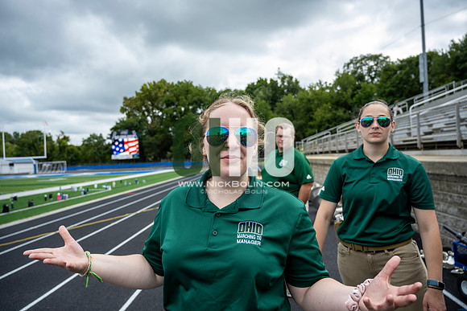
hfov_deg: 73.7
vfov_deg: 53.2
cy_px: 156
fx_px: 311
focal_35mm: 24
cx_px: 234
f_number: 4
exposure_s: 1/800
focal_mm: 24
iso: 250
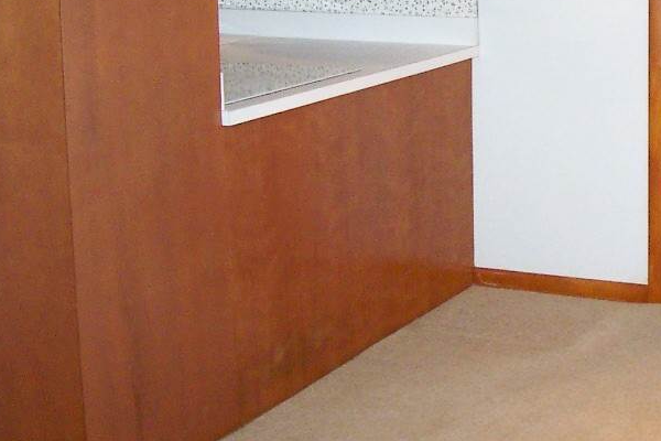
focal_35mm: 77
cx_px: 638
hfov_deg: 25.2
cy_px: 3
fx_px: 1414
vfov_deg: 17.3
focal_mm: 5.6
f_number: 2.8
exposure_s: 1/60
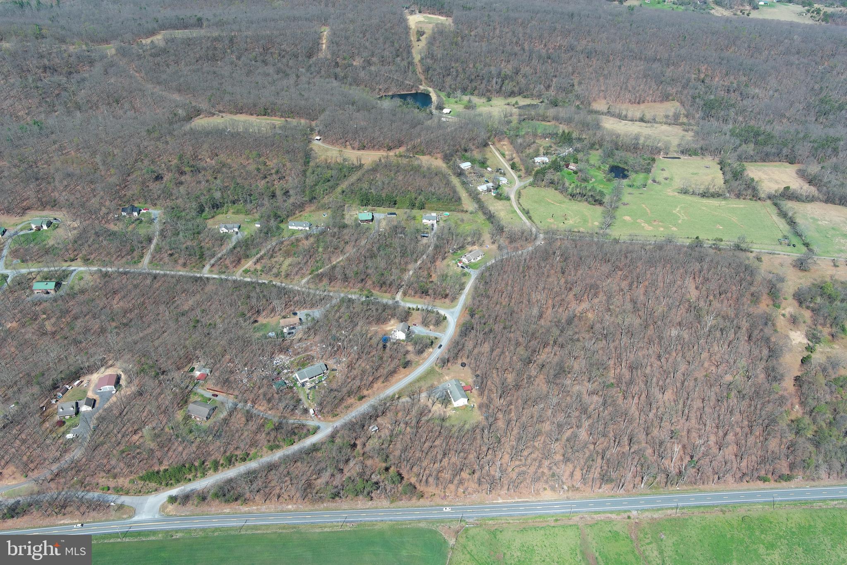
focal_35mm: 29
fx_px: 682
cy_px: 282
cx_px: 424
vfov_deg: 45.0
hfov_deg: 63.7
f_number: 2.8
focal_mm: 10.57
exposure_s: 1/814
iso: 100
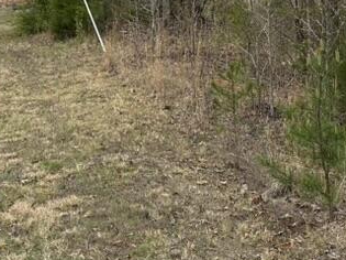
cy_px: -44
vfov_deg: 18.0
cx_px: 129
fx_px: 779
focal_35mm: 78
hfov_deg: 25.0
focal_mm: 6.86
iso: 80
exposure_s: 1/3861
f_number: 1.78
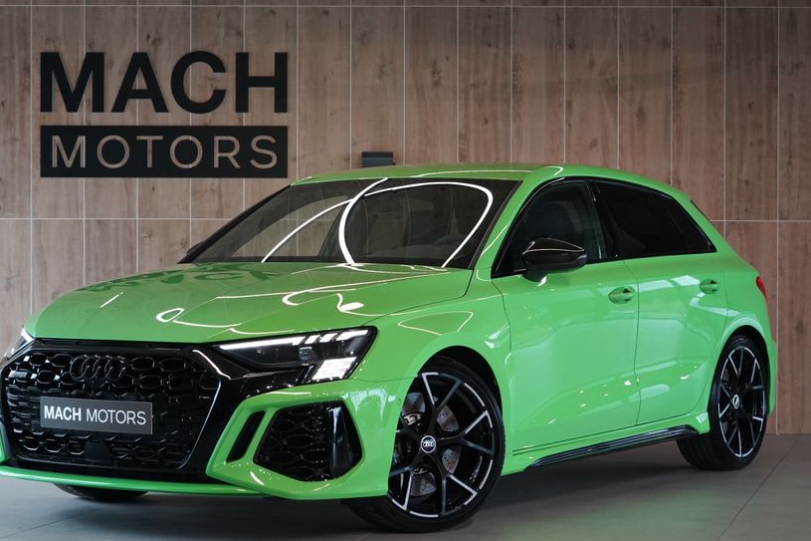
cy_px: 289
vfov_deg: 15.5
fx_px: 1982
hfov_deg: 23.1
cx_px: 381
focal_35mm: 88
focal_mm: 70
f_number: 5.6
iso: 2500
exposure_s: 1/160
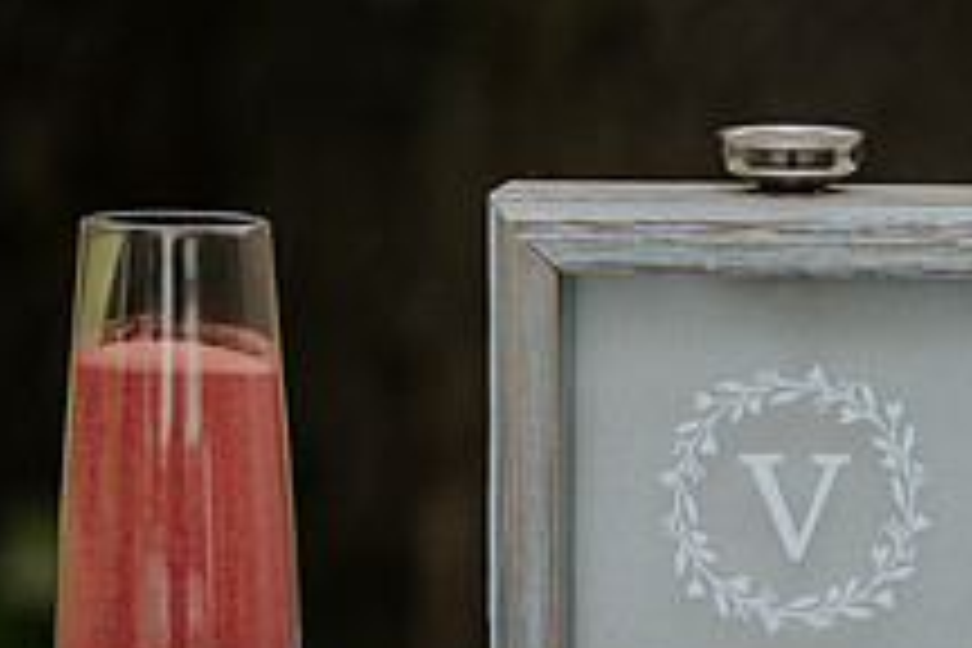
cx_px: 788
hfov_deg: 10.9
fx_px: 5076
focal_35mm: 188
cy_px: 500
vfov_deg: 7.3
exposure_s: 1/1000
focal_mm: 70
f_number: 2.8
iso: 200
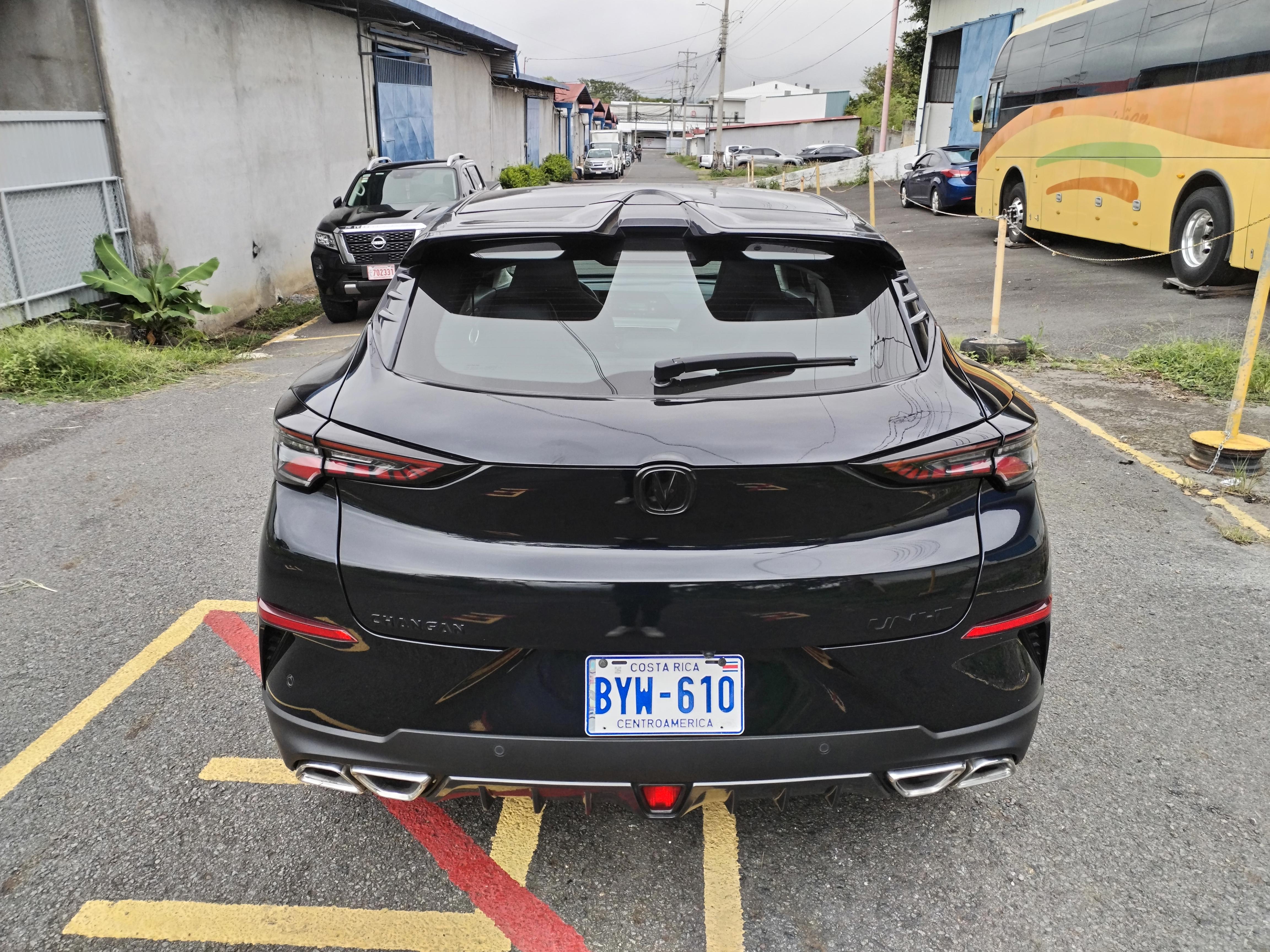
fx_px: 1064
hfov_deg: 61.7
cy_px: 476
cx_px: 635
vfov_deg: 48.2
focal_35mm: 29
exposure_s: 1/122
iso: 100
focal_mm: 4.75
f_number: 1.8
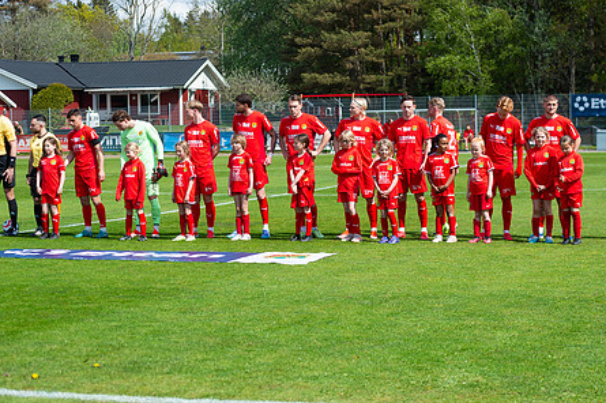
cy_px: 207
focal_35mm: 93
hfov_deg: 21.9
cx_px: 308
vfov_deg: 14.7
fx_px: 1564
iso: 100
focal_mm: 70
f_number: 4
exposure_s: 1/1000
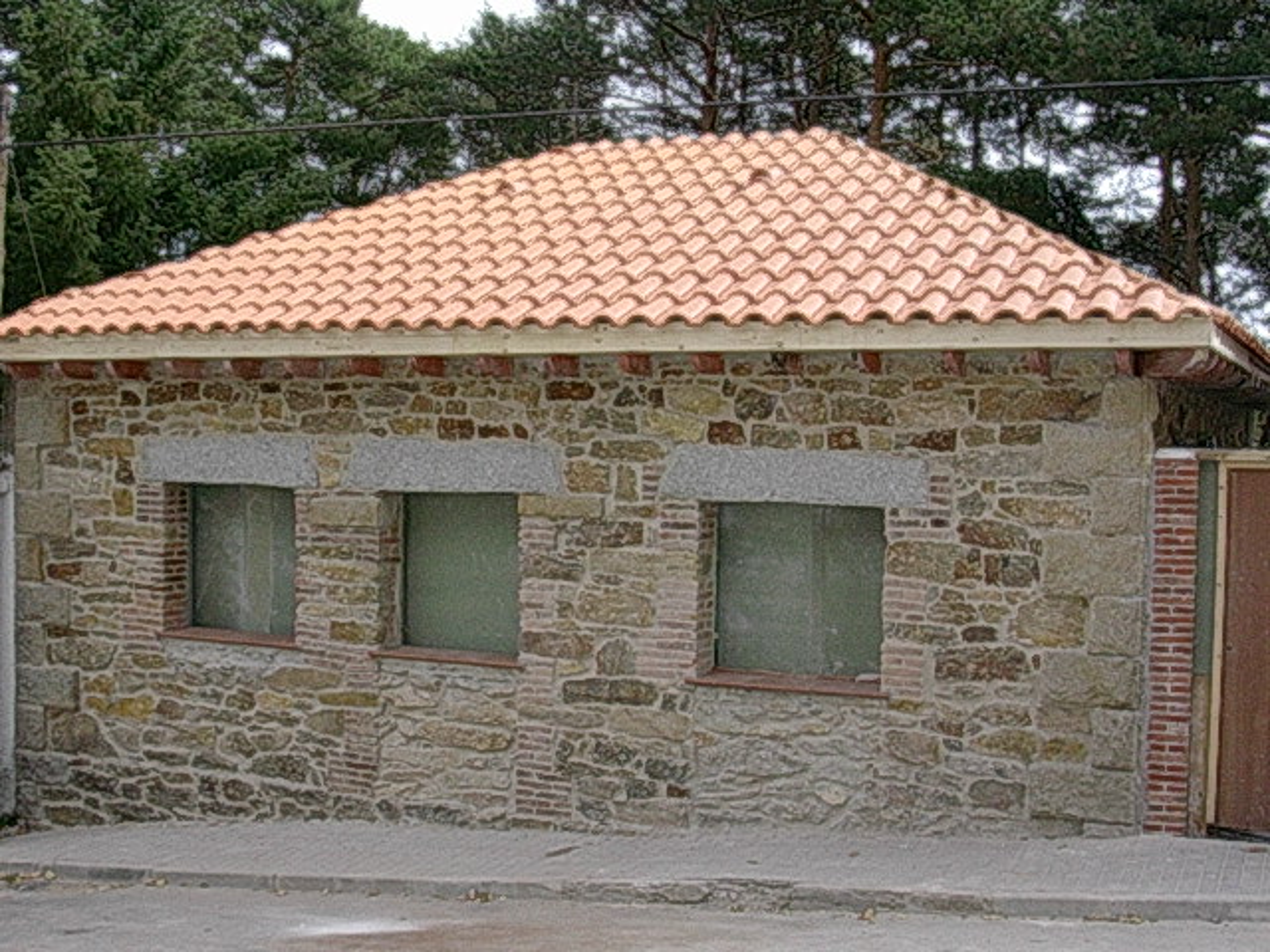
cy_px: 476
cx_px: 635
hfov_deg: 42.1
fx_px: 1651
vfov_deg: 32.2
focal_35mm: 45
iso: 100
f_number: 5.8
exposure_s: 1/271
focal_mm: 6.7
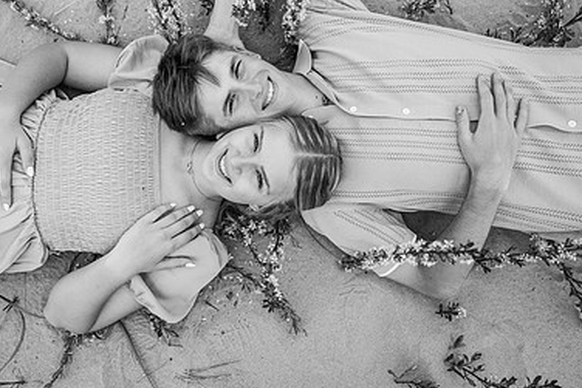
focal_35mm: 37
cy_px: 146
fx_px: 598
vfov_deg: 35.8
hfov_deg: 51.6
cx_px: 237
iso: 320
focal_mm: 24
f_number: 2.8
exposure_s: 1/1000
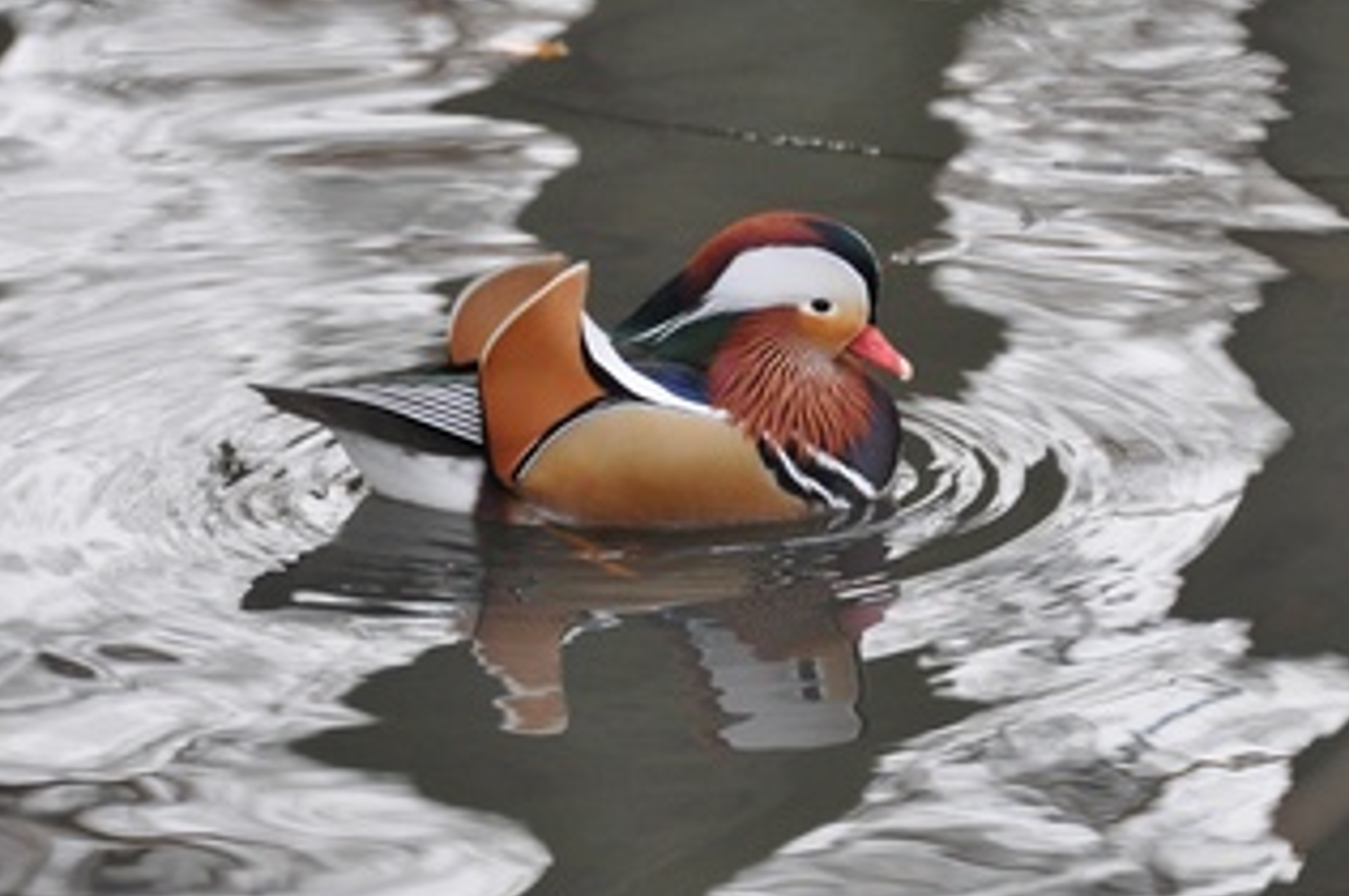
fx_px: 14561
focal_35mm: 389
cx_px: 730
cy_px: 393
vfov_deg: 3.5
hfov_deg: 5.3
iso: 2000
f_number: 5.6
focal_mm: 200
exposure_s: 1/250
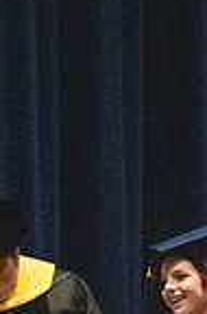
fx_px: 5308
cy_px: 458
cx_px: 47
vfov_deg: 3.4
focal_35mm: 611
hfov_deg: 2.2
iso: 10000
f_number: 3.2
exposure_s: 1/400
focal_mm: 130
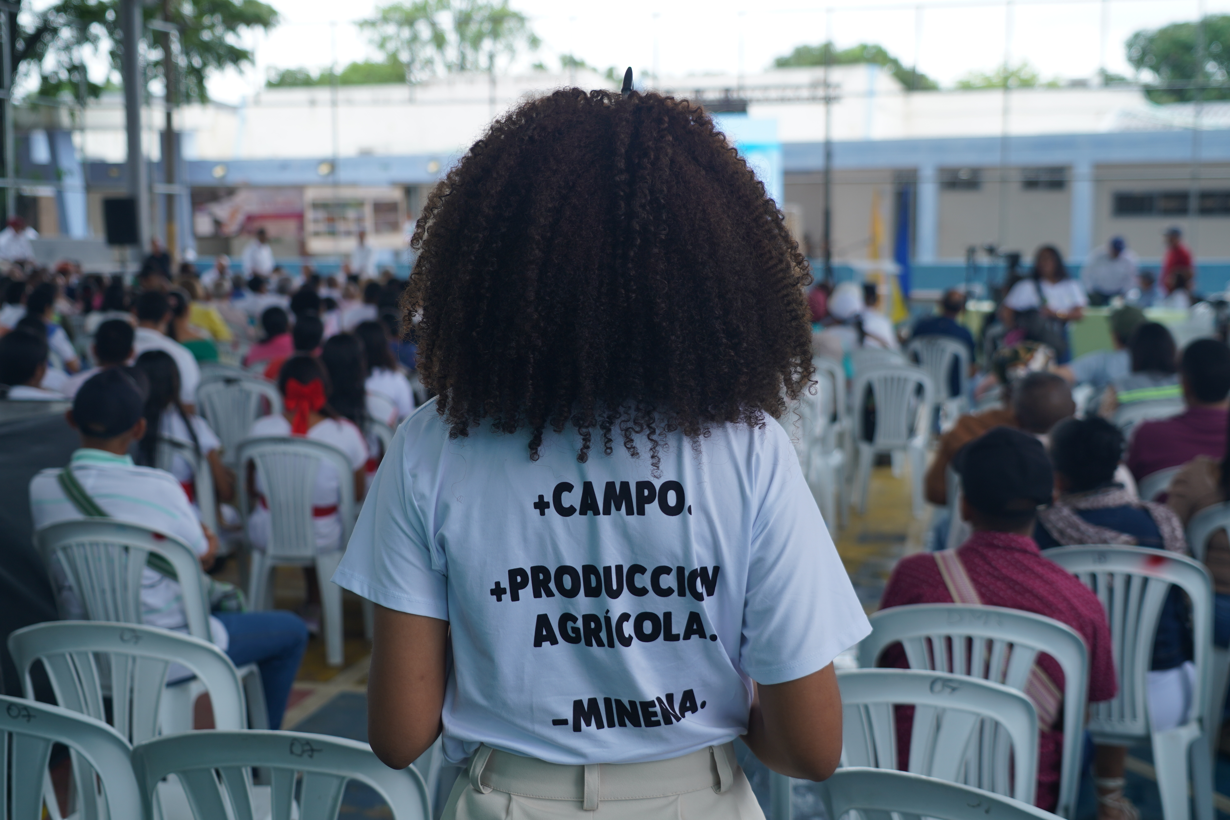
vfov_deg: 30.5
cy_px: 410
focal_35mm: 44
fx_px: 1503
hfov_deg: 44.5
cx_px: 615
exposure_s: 1/125
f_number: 4.5
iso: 200
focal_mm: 44
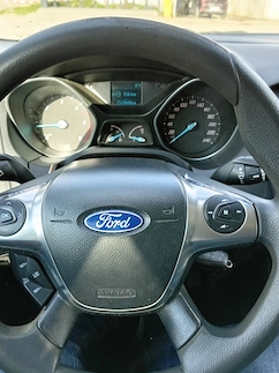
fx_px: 333
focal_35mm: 31
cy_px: 186
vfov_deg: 58.4
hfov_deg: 45.3
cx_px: 122
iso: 188
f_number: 1.8
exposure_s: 1/100
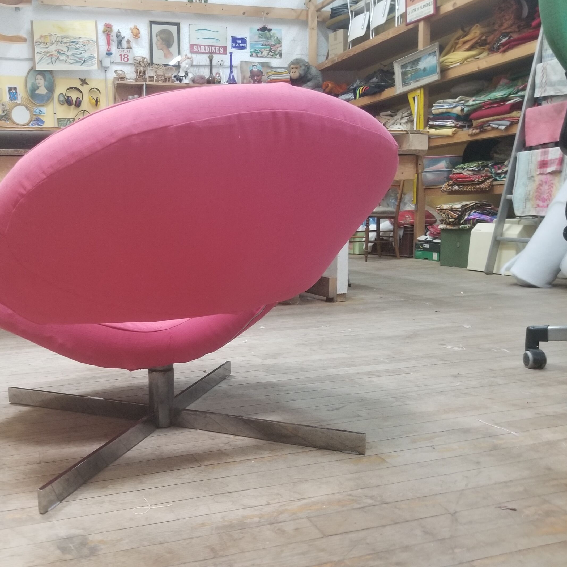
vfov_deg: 52.5
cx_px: 191
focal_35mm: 31
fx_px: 574
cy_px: 281
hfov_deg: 51.6
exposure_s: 1/25
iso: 250
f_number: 1.7
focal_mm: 4.25
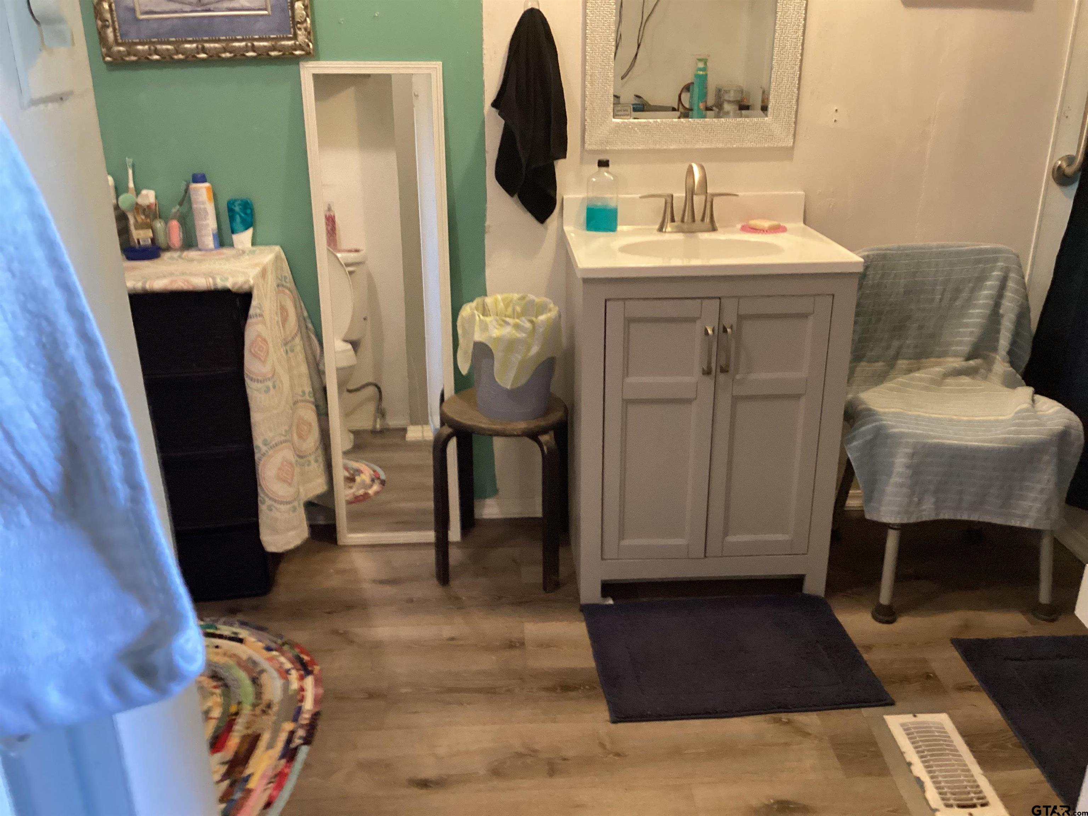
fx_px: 974
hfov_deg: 58.4
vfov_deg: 45.4
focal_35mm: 31
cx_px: 544
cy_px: 408
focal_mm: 3.3
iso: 400
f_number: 2.4
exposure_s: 1/40
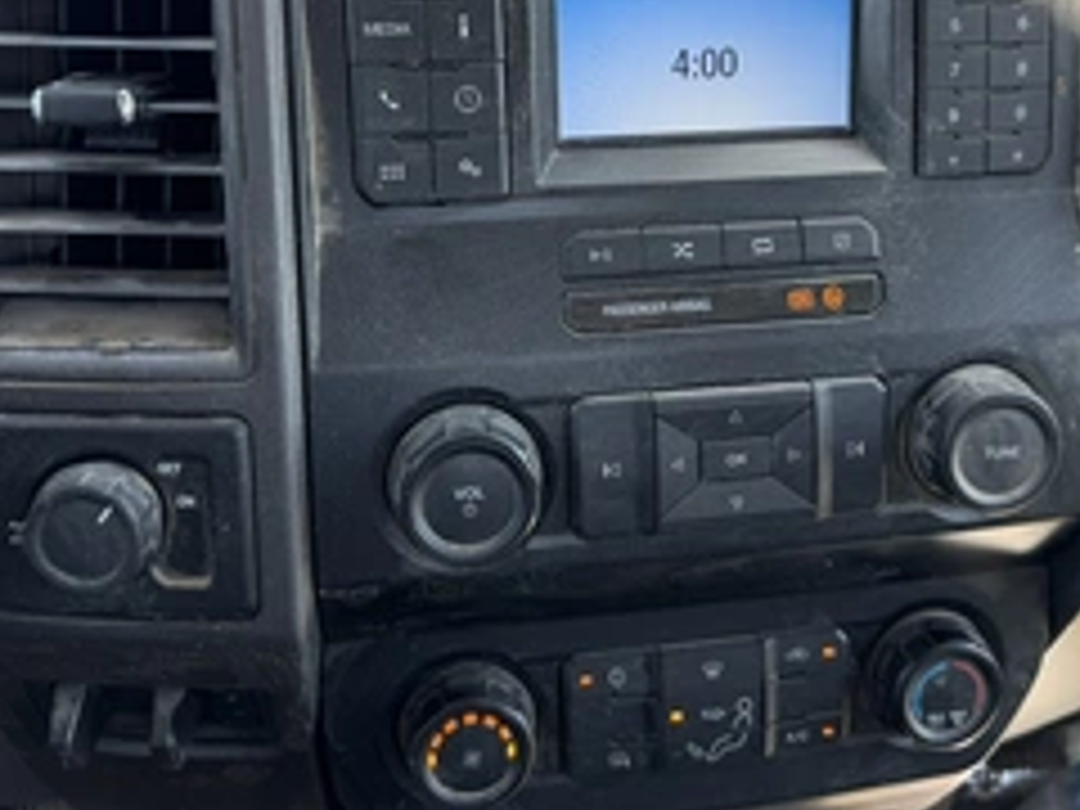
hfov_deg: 46.7
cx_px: 608
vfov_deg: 35.2
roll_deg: -2.1
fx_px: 1248
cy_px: 202
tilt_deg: -26.7
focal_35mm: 40
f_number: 1.78
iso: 80
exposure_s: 1/214
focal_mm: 6.76
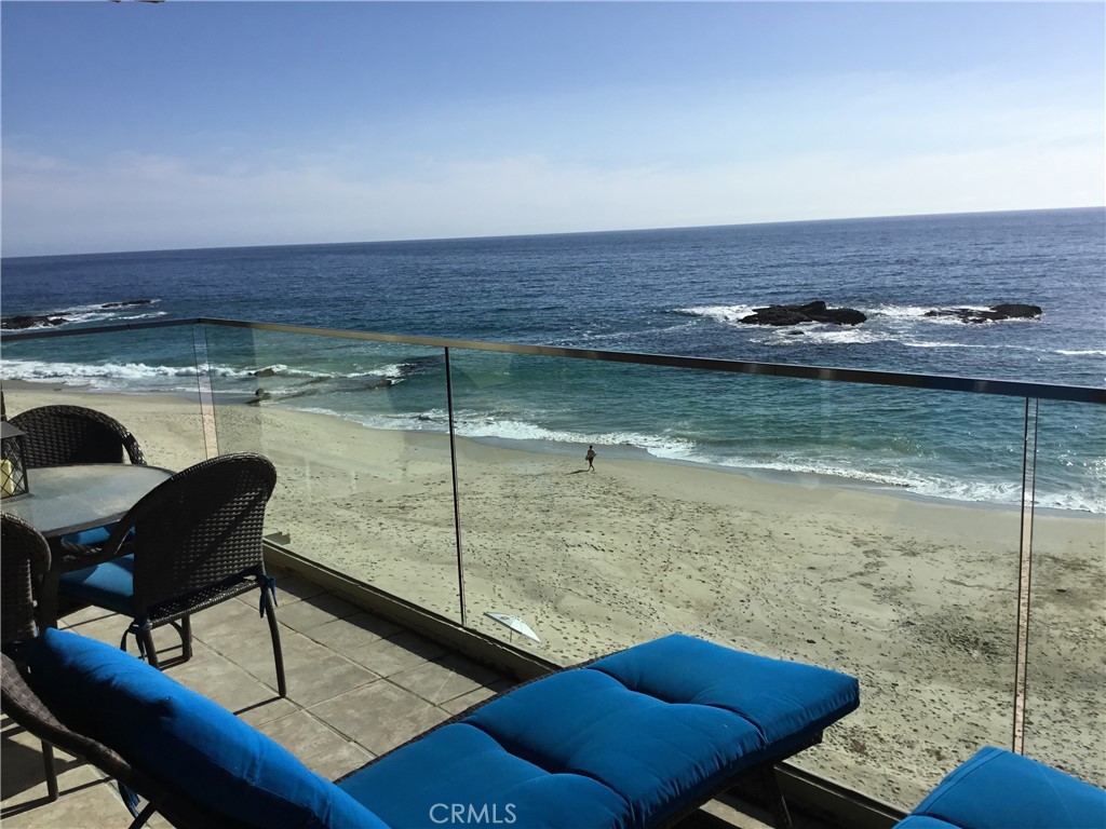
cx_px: 553
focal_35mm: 31
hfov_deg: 58.4
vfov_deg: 45.4
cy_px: 414
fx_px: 990
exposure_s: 1/2915
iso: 25
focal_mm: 3.3
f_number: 2.4
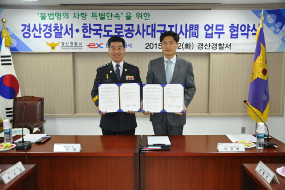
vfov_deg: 39.9
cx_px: 142
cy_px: 95
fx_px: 261
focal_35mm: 33
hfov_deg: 57.3
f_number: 3.8
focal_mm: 22
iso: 800
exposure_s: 1/60
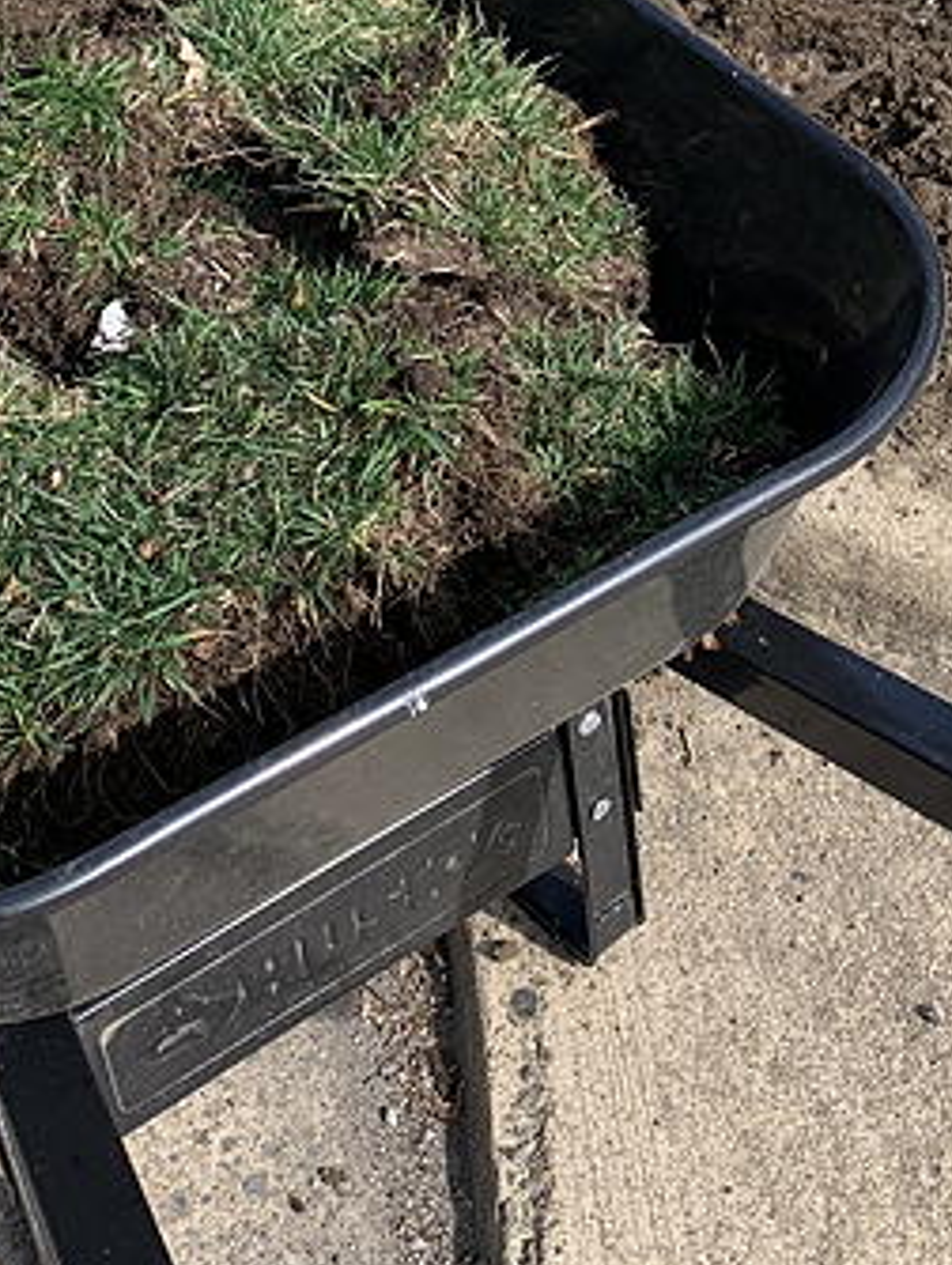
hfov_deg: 23.6
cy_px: 98
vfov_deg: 29.7
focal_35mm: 62
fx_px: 2269
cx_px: 608
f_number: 1.8
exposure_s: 1/1124
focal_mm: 4.25
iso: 25
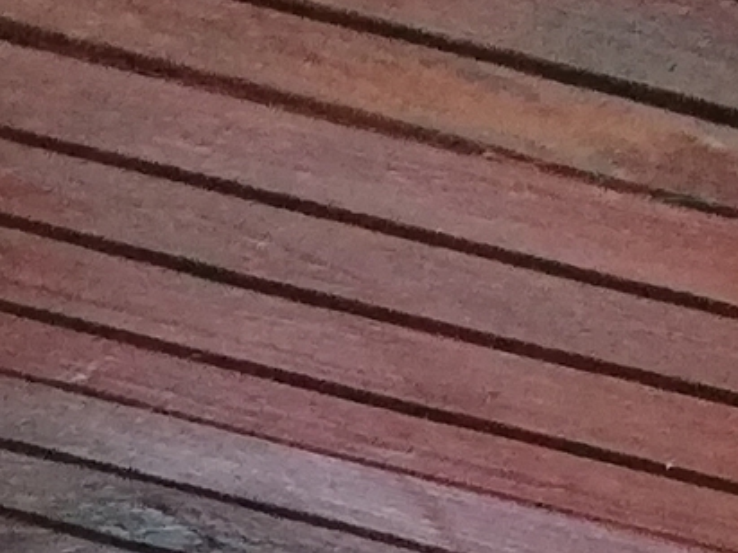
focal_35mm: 215
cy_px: 1221
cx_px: 57
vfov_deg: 6.6
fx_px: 4582
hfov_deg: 9.2
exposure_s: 1/20
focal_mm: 3.81
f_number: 2.2
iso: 500
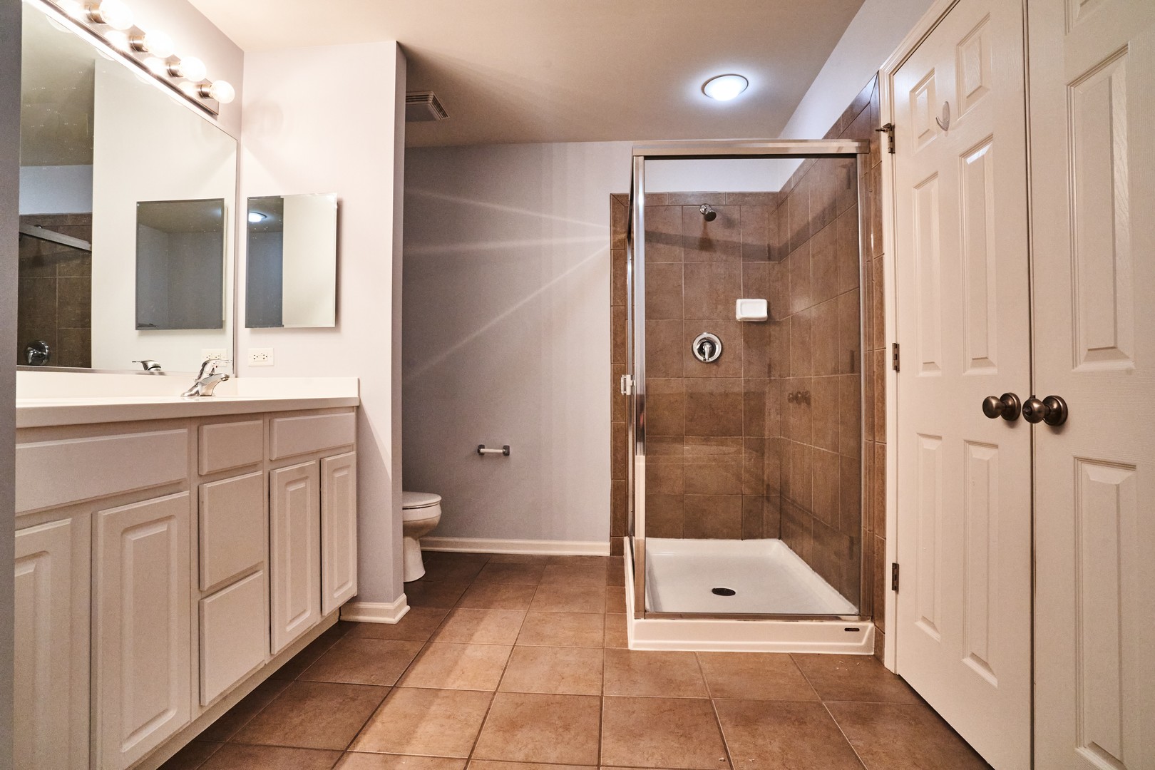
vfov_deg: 70.4
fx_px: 545
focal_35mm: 17
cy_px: 385
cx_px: 578
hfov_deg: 93.3
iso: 4000
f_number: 11
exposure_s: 1/30
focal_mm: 17
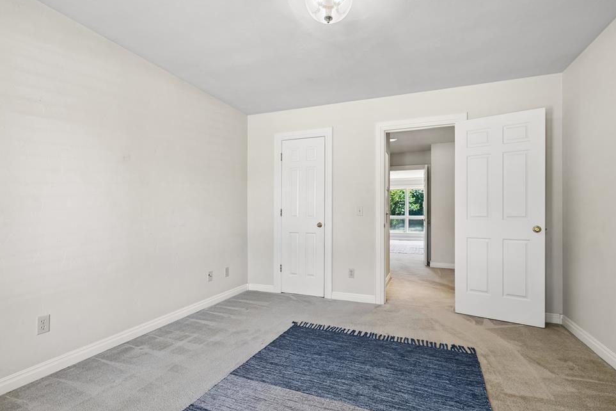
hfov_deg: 93.3
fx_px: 291
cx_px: 312
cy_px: 210
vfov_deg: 70.4
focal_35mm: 17
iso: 200
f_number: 8
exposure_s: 1/30
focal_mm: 16
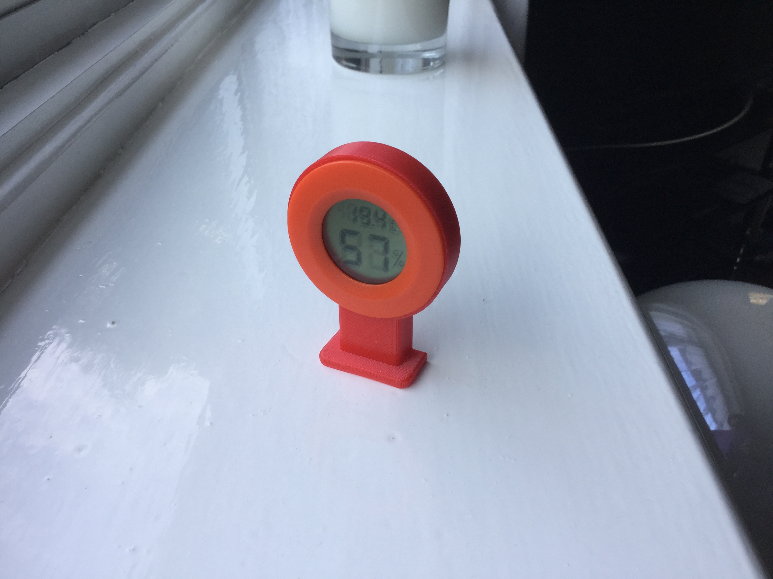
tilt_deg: -34.9
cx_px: 386
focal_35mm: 31
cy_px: 290
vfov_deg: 45.4
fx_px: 692
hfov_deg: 58.4
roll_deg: -3.1
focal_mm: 3.3
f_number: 2.4
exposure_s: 1/50
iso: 32
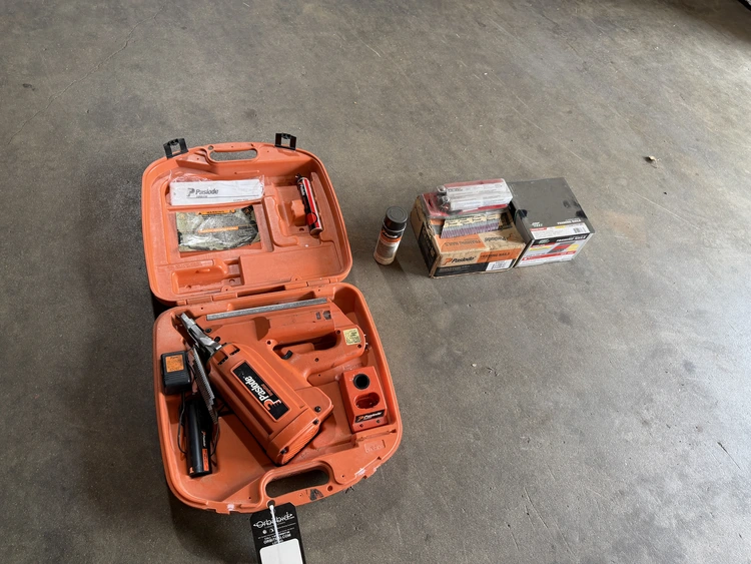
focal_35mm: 24
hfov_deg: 71.6
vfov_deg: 56.8
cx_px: 376
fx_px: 521
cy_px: 282
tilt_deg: -52.6
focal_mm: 6.76
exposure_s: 1/60
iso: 160
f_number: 1.78
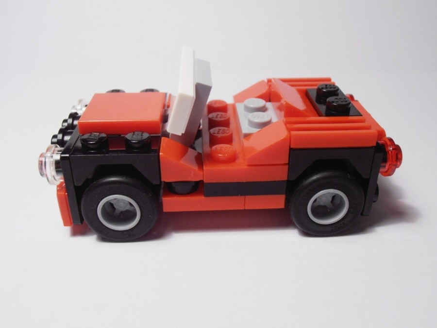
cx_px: 218
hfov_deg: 50.1
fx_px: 467
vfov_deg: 38.7
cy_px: 164
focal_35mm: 37
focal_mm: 6.61
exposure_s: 1/60
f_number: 3.9
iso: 80
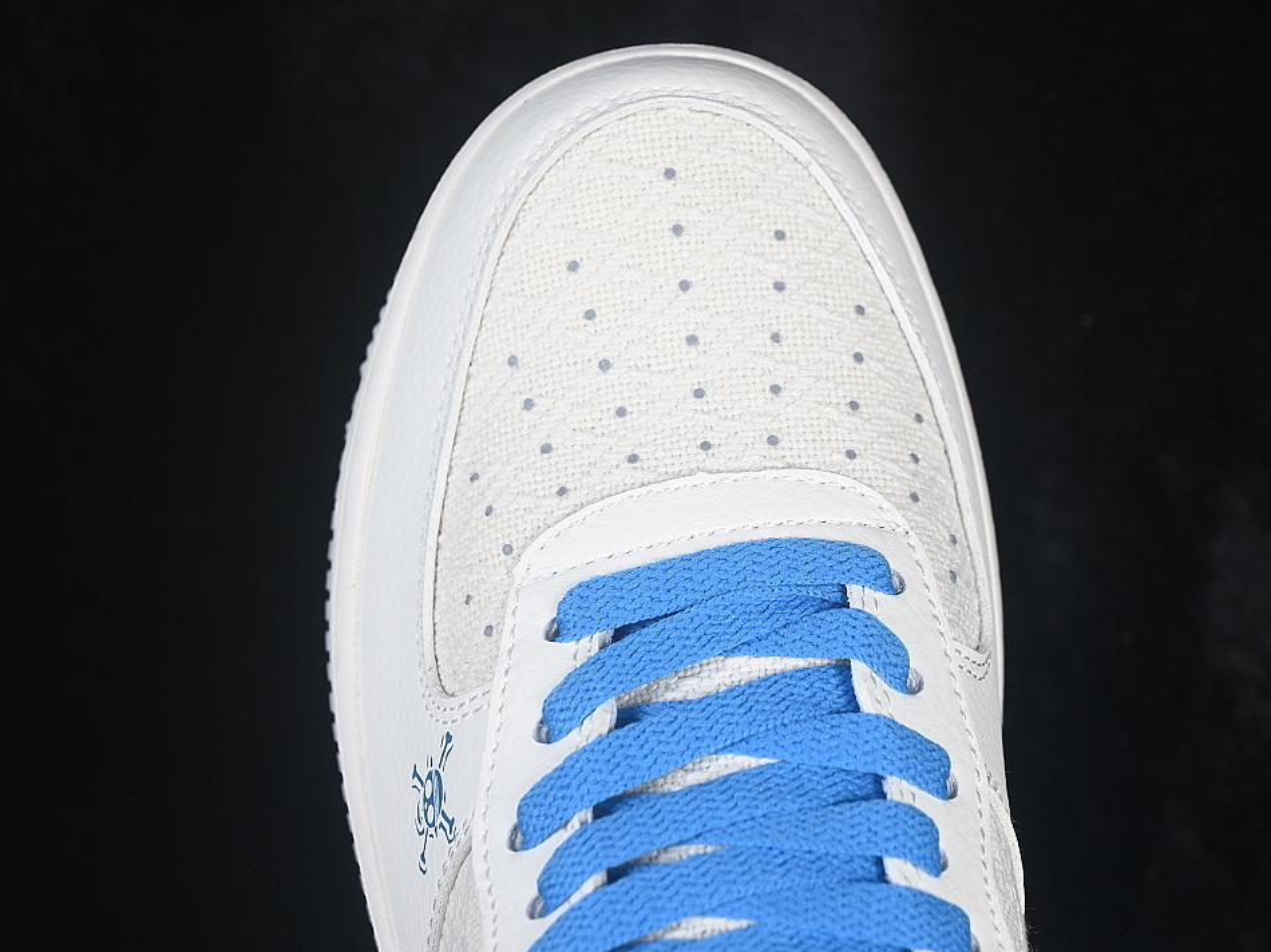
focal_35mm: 82
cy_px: 475
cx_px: 720
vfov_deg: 18.0
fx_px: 3010
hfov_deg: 23.8
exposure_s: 1/80
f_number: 7.1
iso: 160
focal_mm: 50
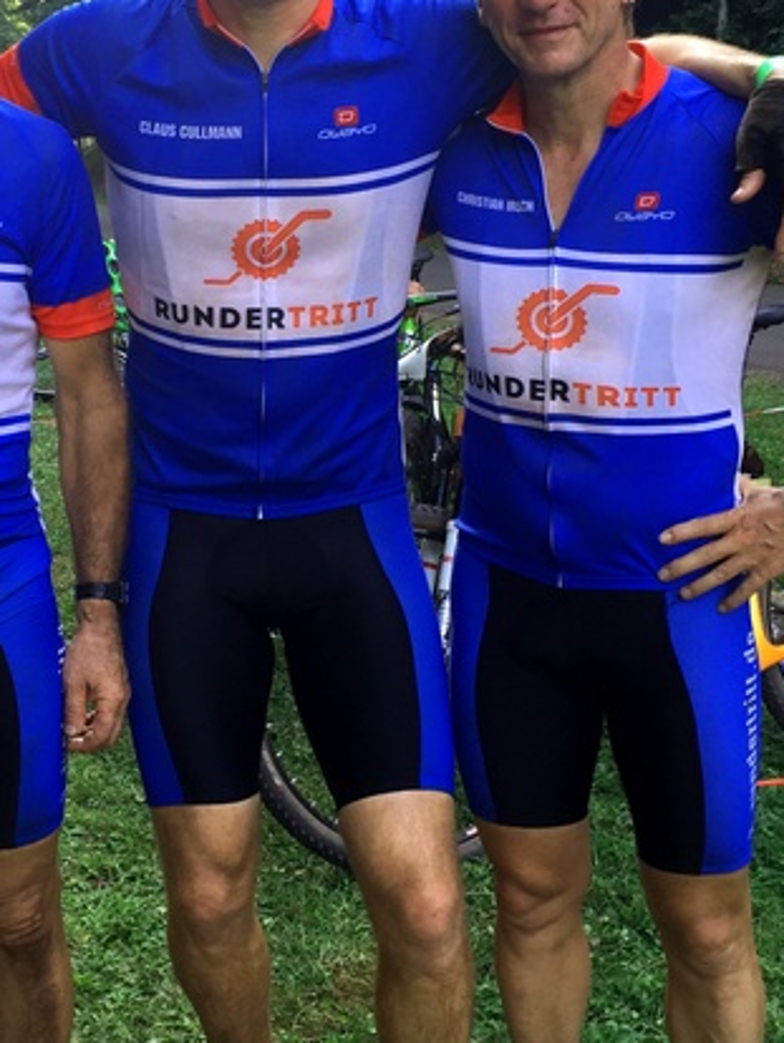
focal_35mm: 56
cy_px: 403
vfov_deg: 34.2
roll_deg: +1.0
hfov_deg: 25.9
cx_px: 232
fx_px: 1689
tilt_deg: -8.7
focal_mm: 4.15
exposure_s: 1/120
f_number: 2.2
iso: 50
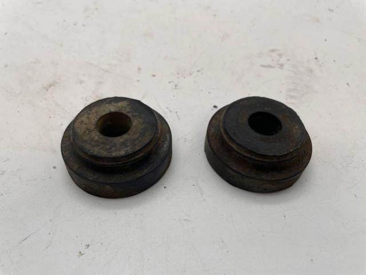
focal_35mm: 23
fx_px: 243
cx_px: 183
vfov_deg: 58.9
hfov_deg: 73.9
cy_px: 138
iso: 160
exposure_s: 1/100
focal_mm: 6.14
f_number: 1.6
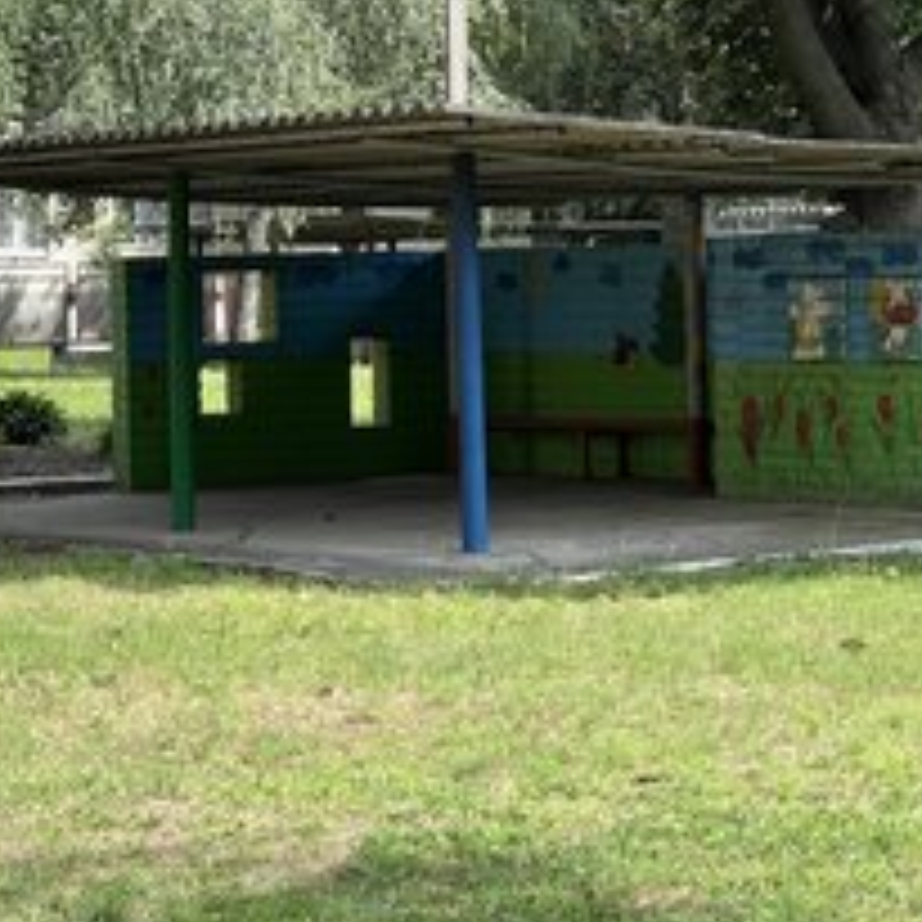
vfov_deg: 13.1
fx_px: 4008
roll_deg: +1.7
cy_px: 423
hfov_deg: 13.1
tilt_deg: +0.6
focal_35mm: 133
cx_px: 310
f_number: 2.8
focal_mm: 9
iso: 32
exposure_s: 1/249
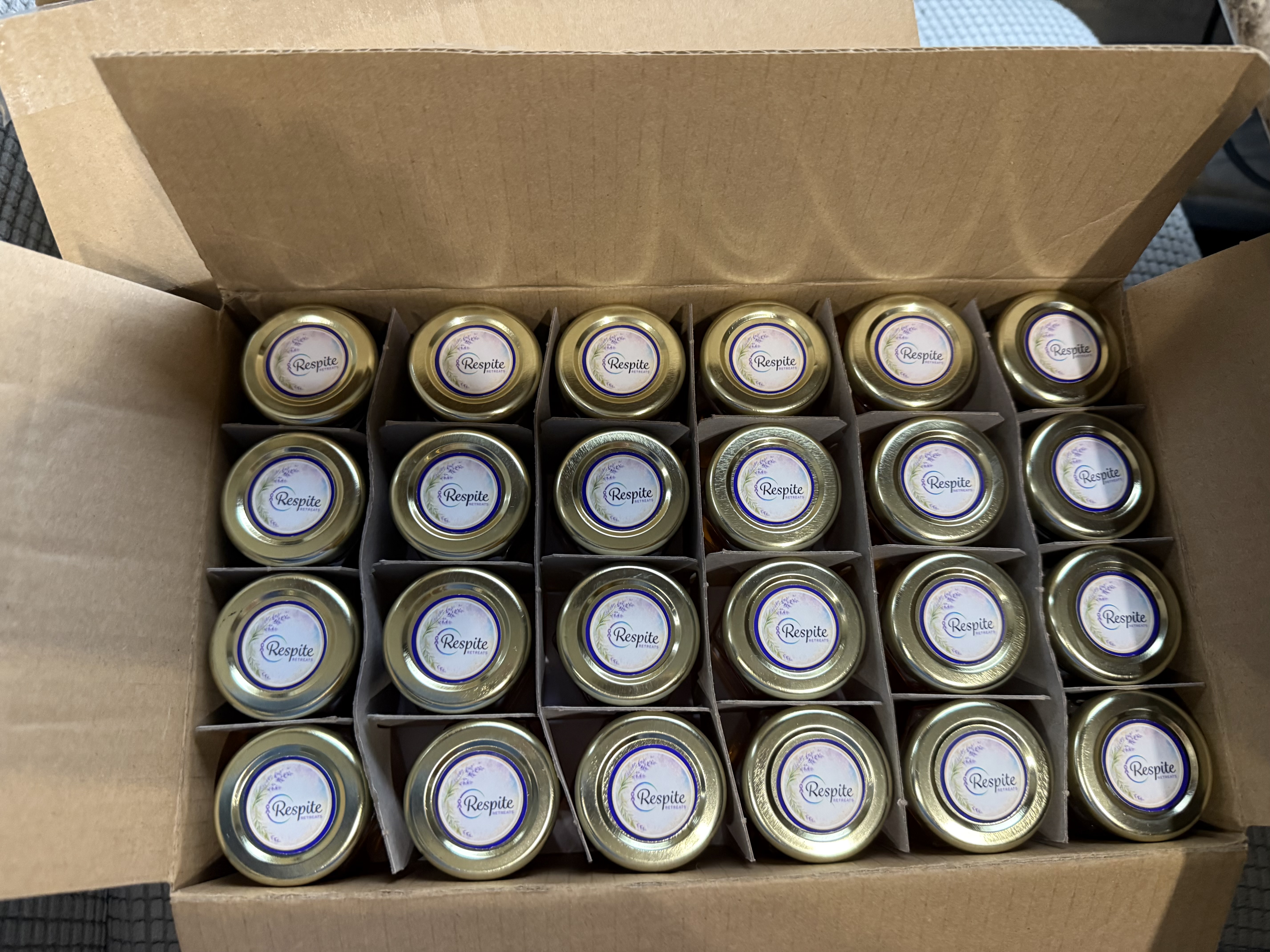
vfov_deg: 56.8
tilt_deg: -70.8
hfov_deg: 71.6
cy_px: 476
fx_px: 881
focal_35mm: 24
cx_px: 635
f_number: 1.78
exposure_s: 1/60
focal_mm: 6.76
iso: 500
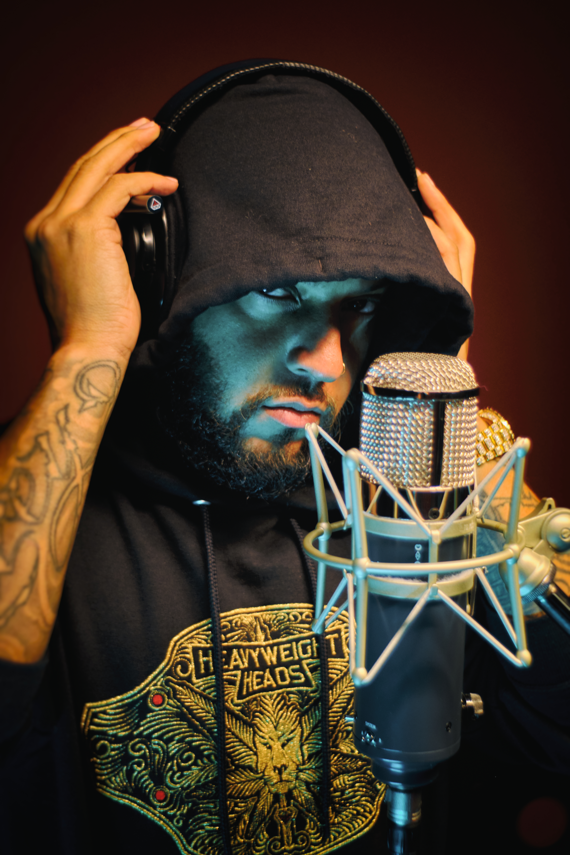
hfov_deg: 36.9
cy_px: 428
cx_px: 285
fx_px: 855
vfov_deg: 53.1
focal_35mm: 36
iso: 640
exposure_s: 1/60
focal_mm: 24
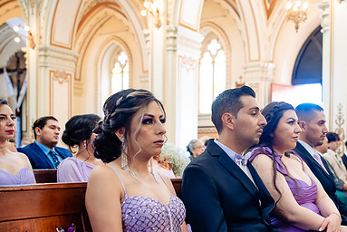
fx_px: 511
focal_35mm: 53
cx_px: 227
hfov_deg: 37.1
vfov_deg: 25.4
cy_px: 163
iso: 1250
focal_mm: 35
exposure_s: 1/80
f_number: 3.2
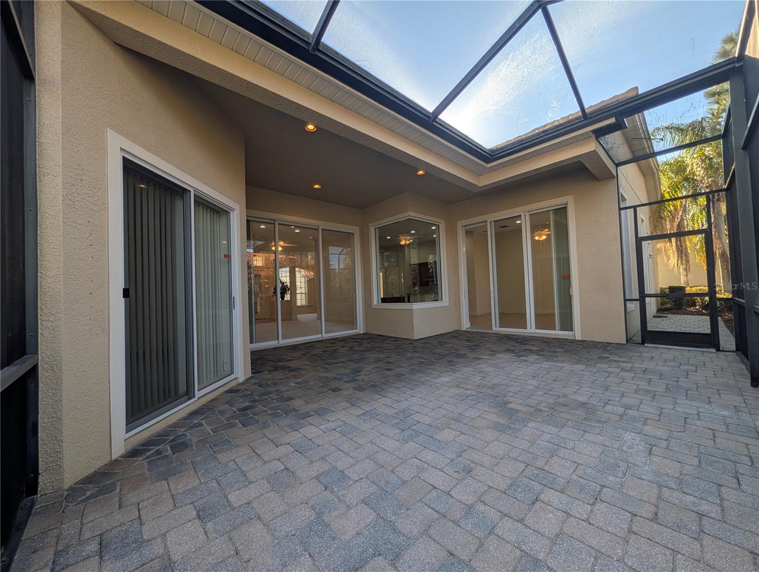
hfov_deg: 110.5
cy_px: 286
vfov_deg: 94.6
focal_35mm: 12
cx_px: 380
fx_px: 263
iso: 48
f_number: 1.7
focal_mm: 2.02
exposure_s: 1/1045
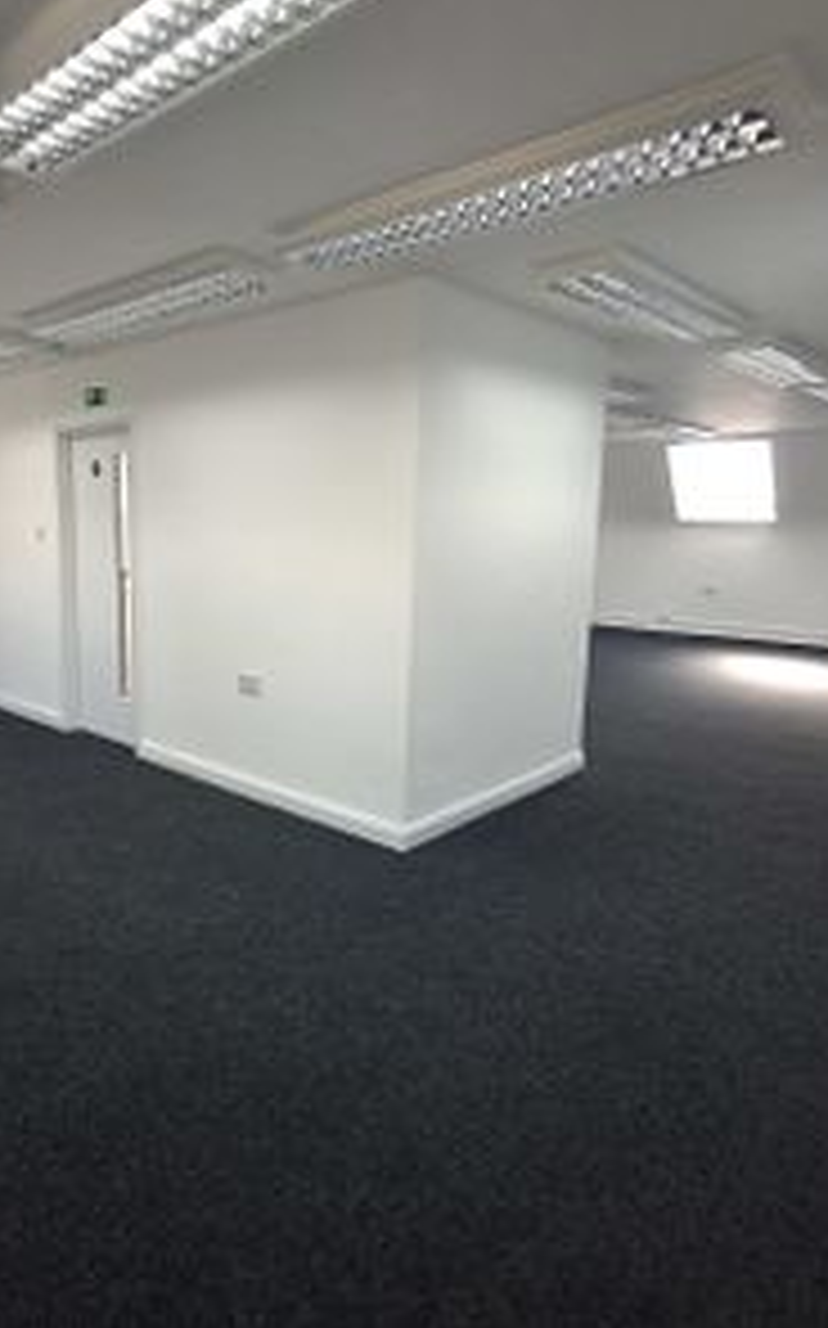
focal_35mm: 23
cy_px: 657
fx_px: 832
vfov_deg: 77.2
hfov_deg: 51.9
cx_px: 274
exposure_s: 1/50
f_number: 2.2
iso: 64
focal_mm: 1.64
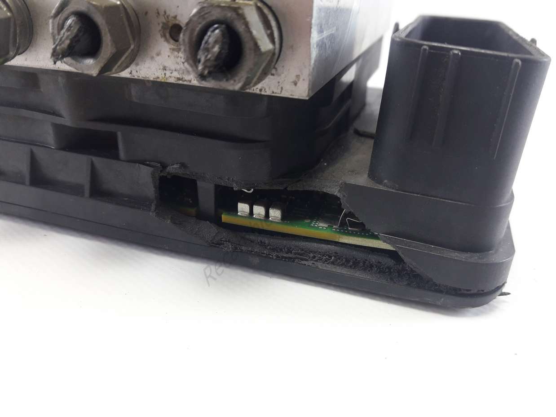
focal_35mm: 28
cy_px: 208
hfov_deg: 63.5
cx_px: 278
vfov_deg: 49.7
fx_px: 450
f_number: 1.9
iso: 80
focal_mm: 3.7
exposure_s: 1/33
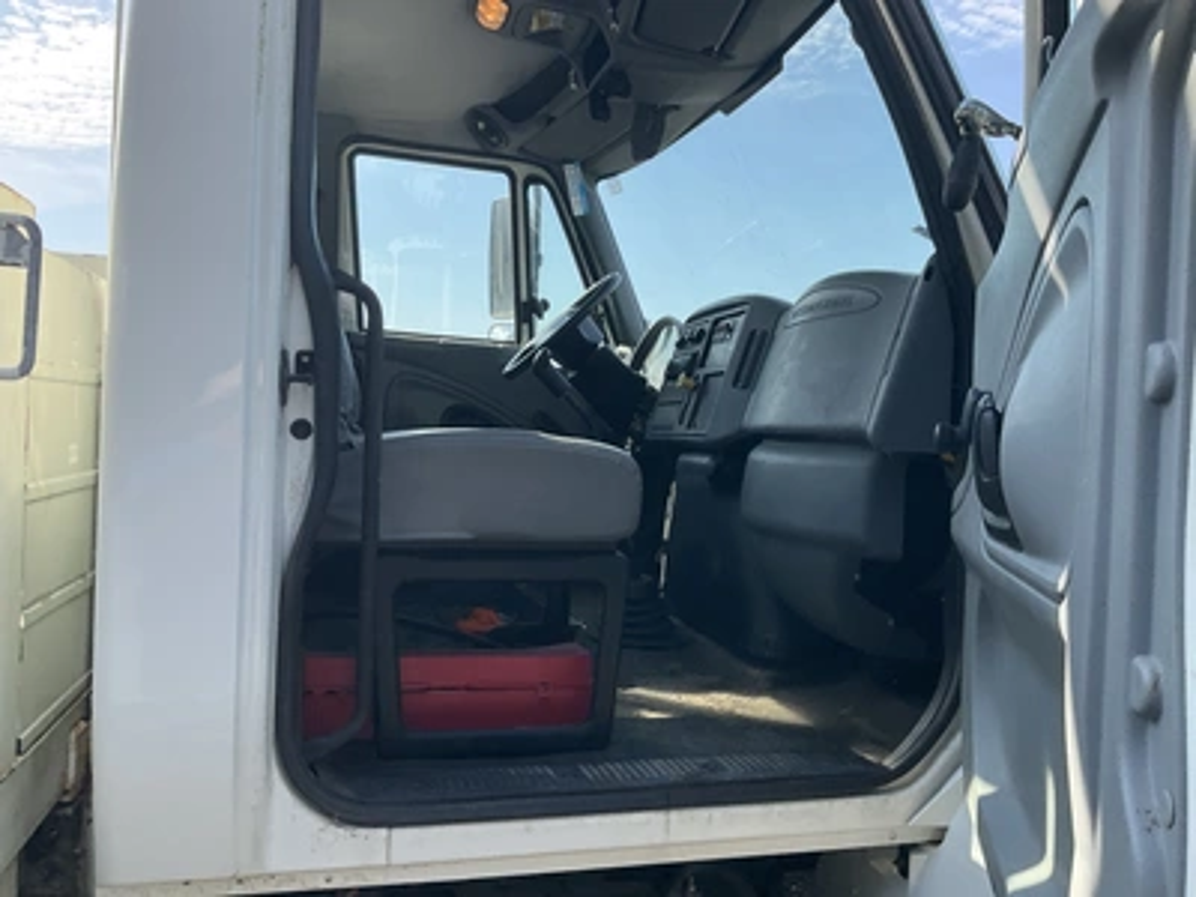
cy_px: 448
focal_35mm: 29
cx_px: 598
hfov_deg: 61.7
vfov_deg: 48.2
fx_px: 1002
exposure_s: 1/620
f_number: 1.8
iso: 25
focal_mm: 3
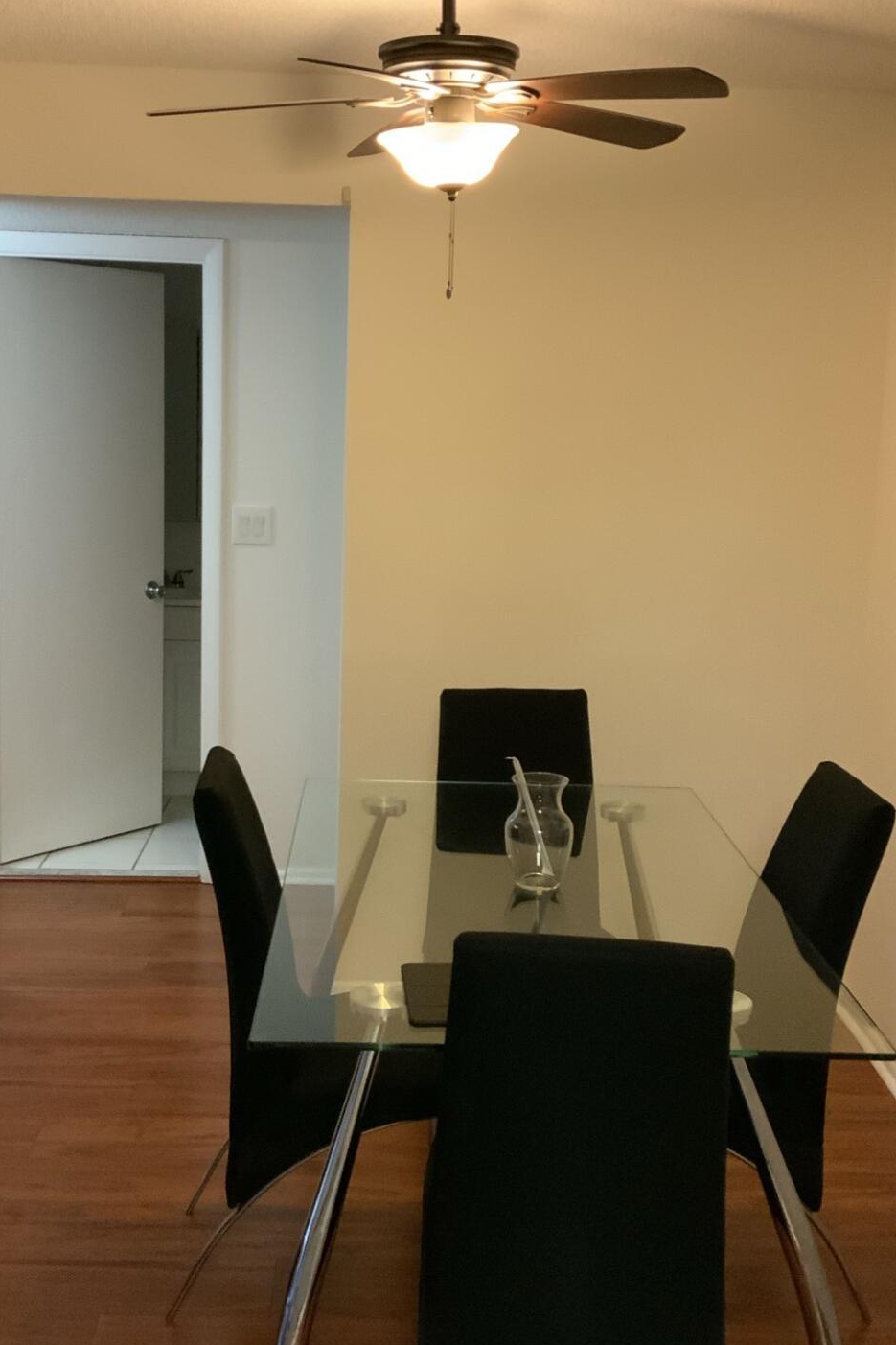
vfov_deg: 45.4
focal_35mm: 43
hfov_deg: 31.2
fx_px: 1606
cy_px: 636
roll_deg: -1.3
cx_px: 425
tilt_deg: -8.8
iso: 250
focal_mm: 3
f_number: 1.8
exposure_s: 1/40
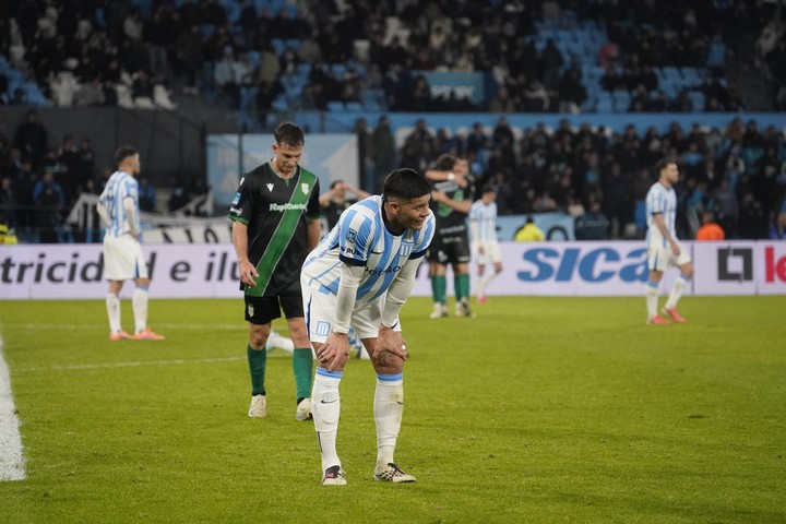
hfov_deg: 10.5
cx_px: 393
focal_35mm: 196
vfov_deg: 7.0
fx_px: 4279
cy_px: 262
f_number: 5.6
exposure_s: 1/1250
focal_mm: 196
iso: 5000
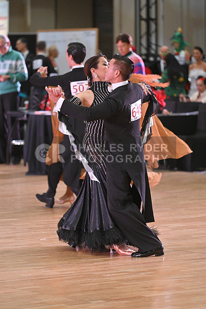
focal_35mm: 200
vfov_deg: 10.3
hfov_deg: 6.9
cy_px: 154
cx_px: 103
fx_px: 1716
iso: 3200
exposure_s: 1/400
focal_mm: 200
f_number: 4
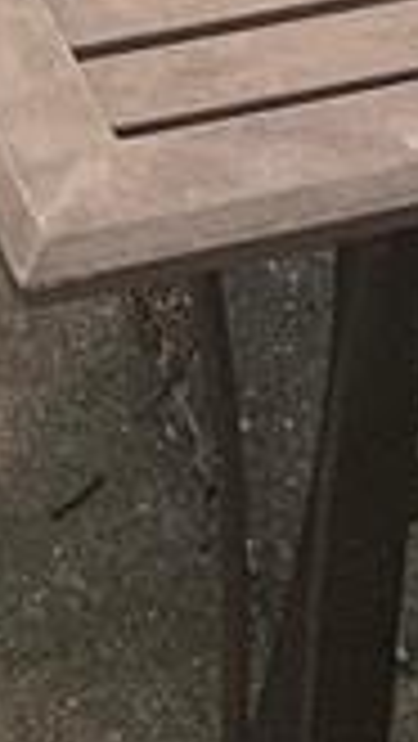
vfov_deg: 13.0
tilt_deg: -15.1
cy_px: -935
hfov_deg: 9.2
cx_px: 13
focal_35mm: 132
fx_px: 2597
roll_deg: -2.4
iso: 100
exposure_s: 1/63
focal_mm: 4.25
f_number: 1.8
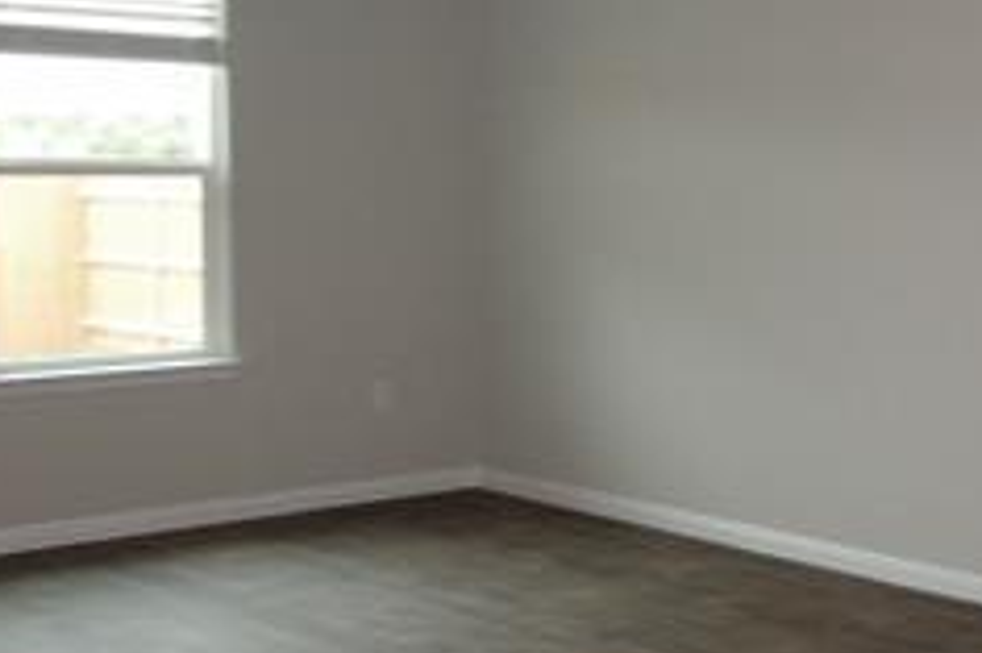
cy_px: 275
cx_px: 1040
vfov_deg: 20.9
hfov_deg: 28.5
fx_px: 1772
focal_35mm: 65
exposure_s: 1/30
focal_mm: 10
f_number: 11
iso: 1600
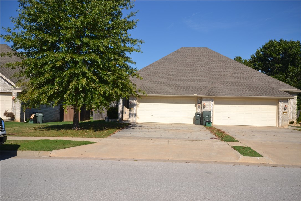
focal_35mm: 30
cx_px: 150
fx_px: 251
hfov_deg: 61.9
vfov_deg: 43.6
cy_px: 100
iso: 100
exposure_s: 1/200
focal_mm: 20
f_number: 11
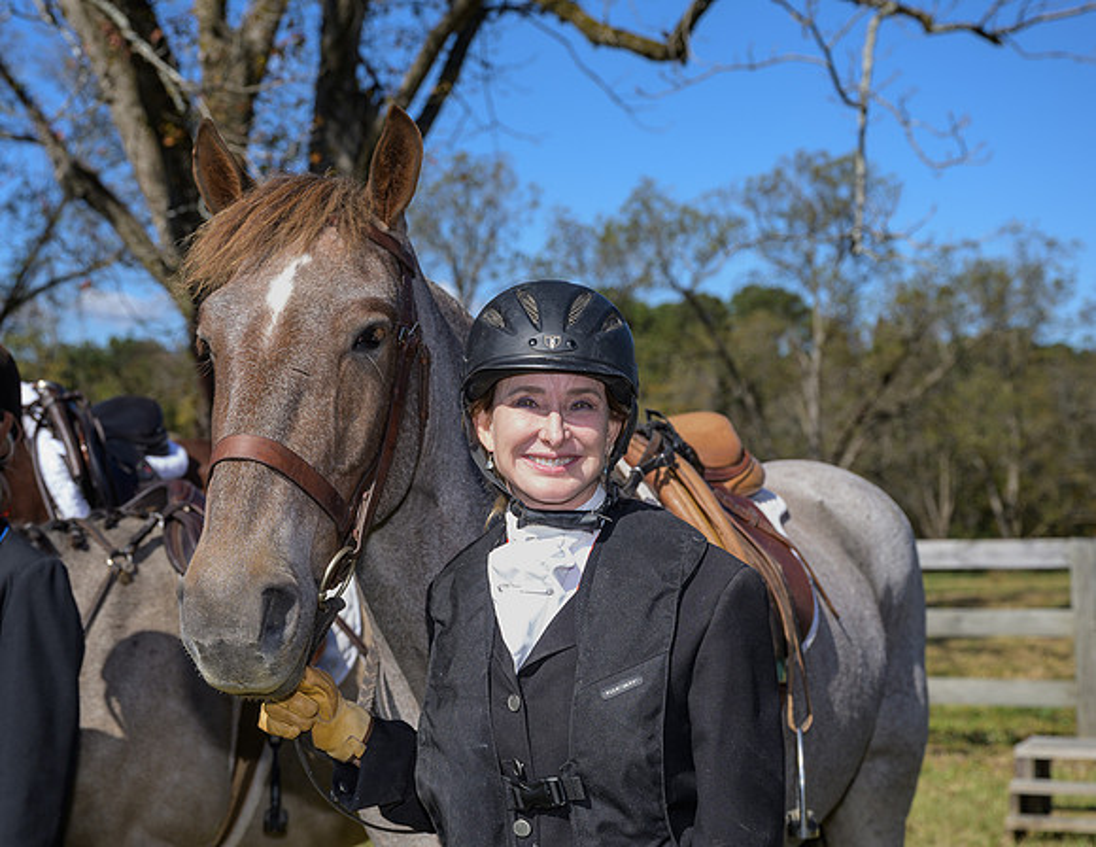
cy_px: 399
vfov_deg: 26.1
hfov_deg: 33.3
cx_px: 478
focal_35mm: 57
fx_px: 1827
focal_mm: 49
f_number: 5
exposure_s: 1/400
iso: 50
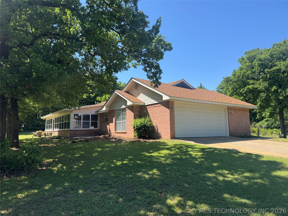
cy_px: 108
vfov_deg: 56.8
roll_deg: +1.1
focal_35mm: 24
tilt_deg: +8.3
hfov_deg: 71.6
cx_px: 144
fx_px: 200
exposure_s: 1/2041
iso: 80
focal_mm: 6.76
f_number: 1.78
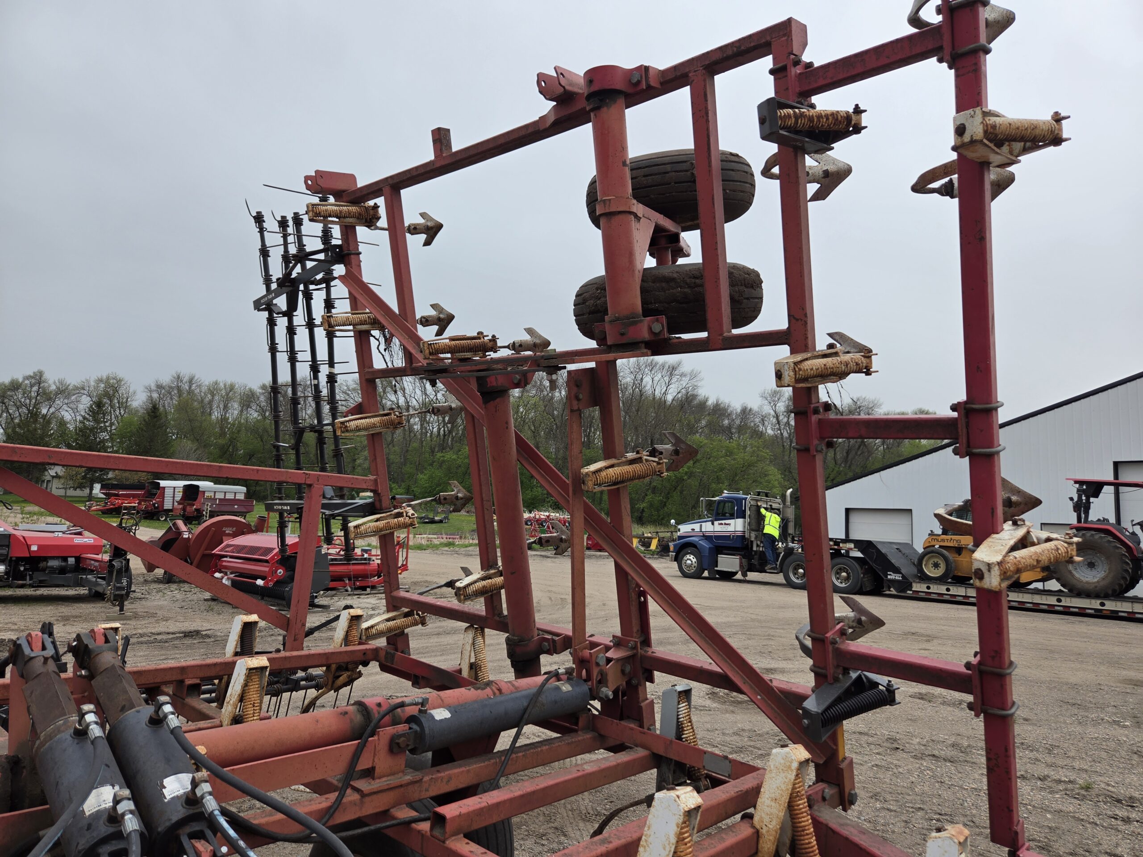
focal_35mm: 23
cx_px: 572
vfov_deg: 58.9
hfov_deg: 73.9
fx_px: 759
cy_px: 428
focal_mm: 5.4
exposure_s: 1/180
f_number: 1.8
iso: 40
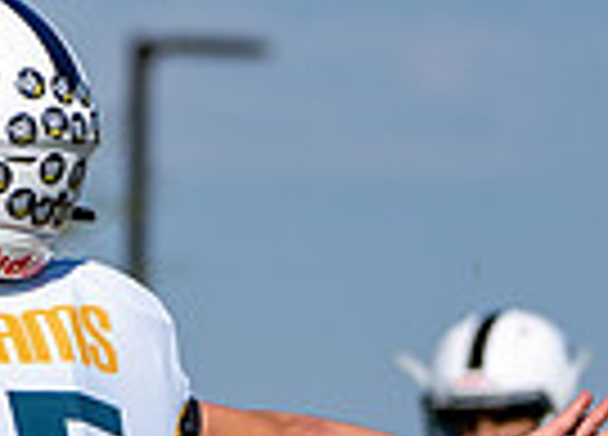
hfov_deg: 2.2
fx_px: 15918
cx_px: -276
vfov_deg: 1.6
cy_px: 673
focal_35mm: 920
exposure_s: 1/2000
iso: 125
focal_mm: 168
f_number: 5.6
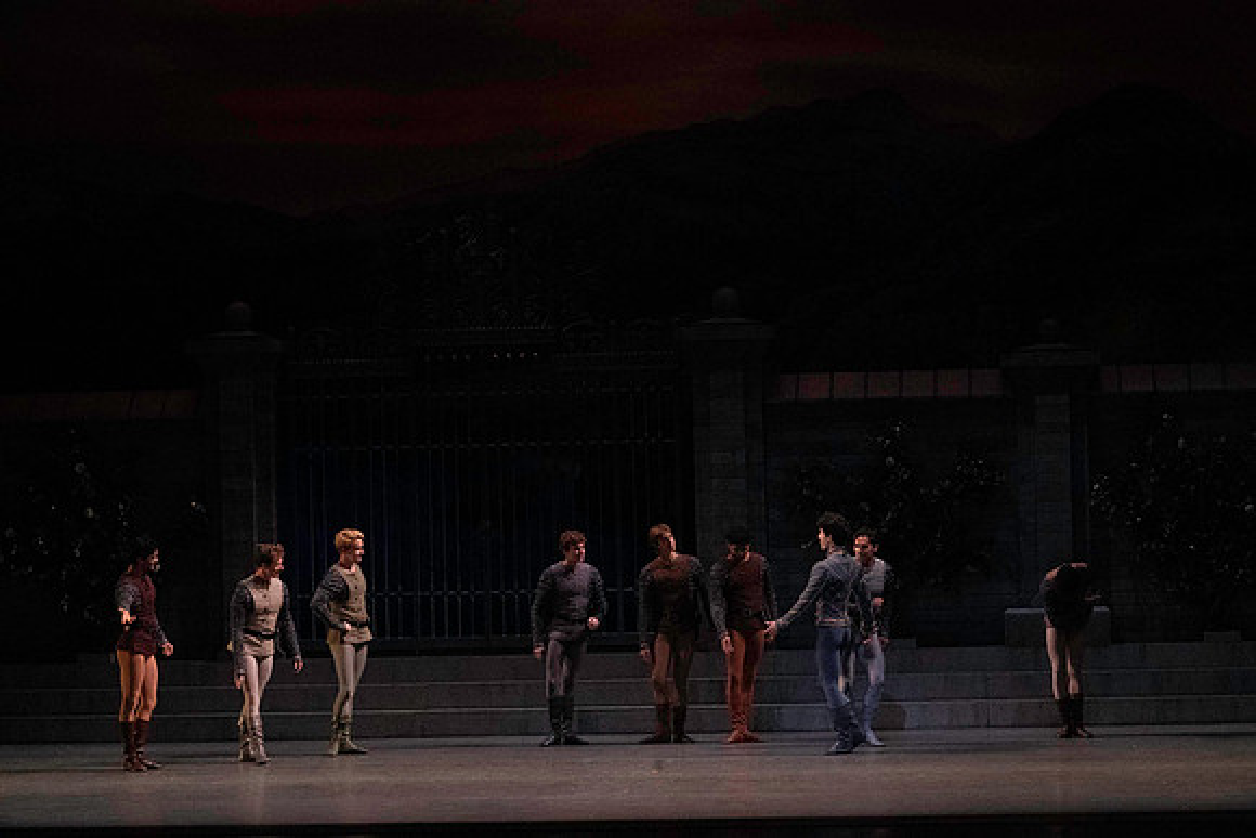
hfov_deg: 20.8
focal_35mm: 98
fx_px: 3420
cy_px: 419
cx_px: 628
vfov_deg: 14.0
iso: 20000
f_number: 13
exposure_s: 1/400
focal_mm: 98
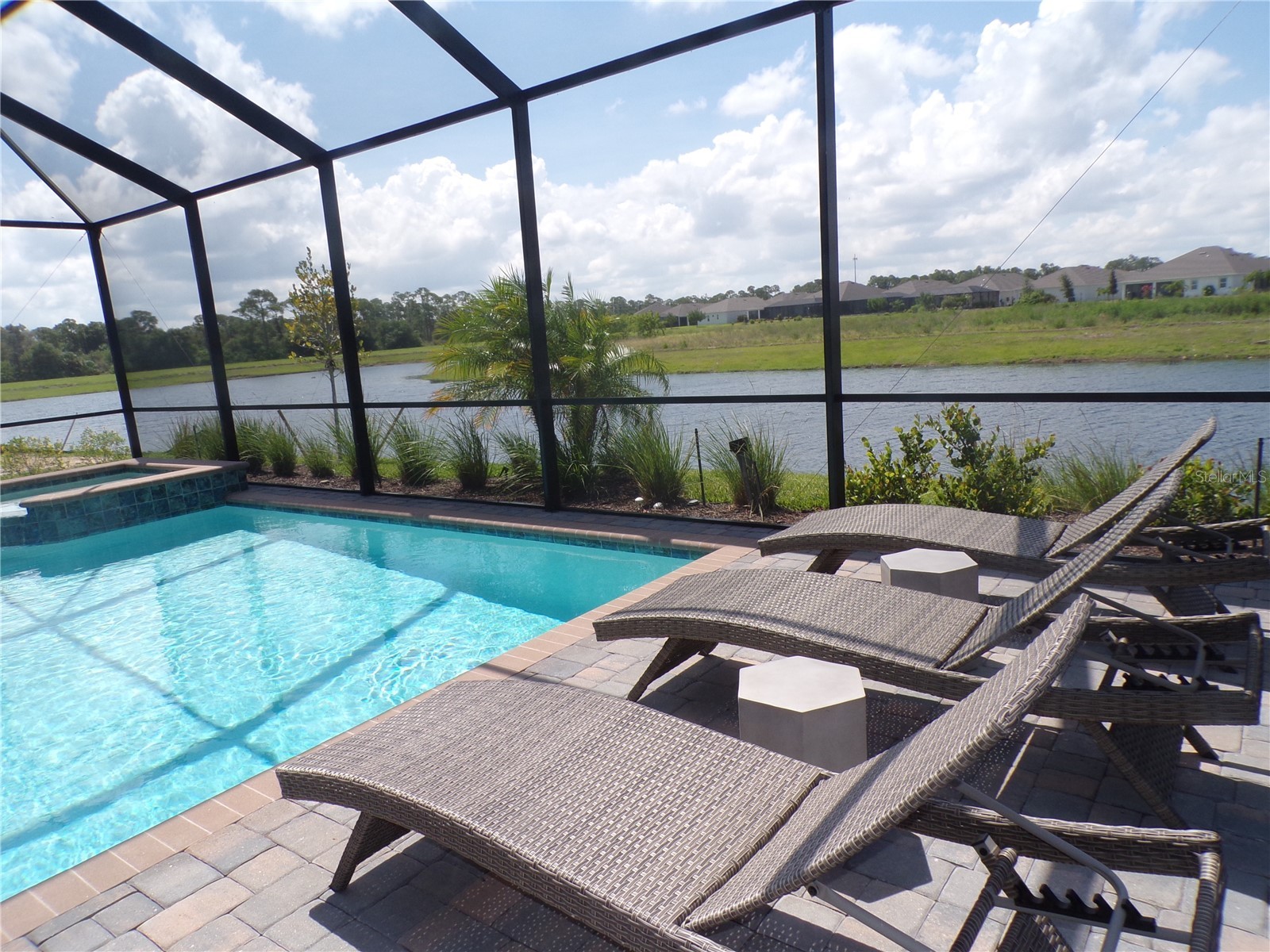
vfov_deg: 56.8
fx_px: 881
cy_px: 476
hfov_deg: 71.6
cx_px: 635
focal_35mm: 24
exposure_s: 1/210
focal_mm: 4.3
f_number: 5.8
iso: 80
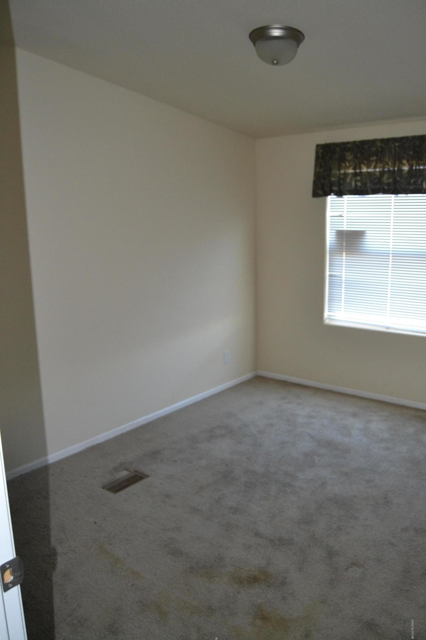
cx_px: 213
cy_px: 320
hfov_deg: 45.7
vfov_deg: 64.6
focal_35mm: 28
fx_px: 506
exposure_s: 1/60
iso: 1600
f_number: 3.5
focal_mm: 19
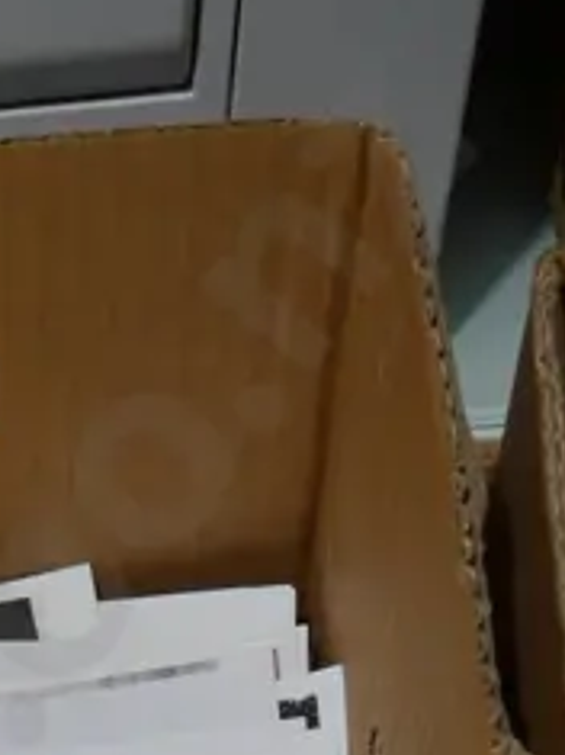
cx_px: -565
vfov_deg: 14.1
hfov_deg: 11.0
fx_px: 2657
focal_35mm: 122
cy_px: 1420
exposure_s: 1/125
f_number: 4
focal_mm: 14
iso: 200
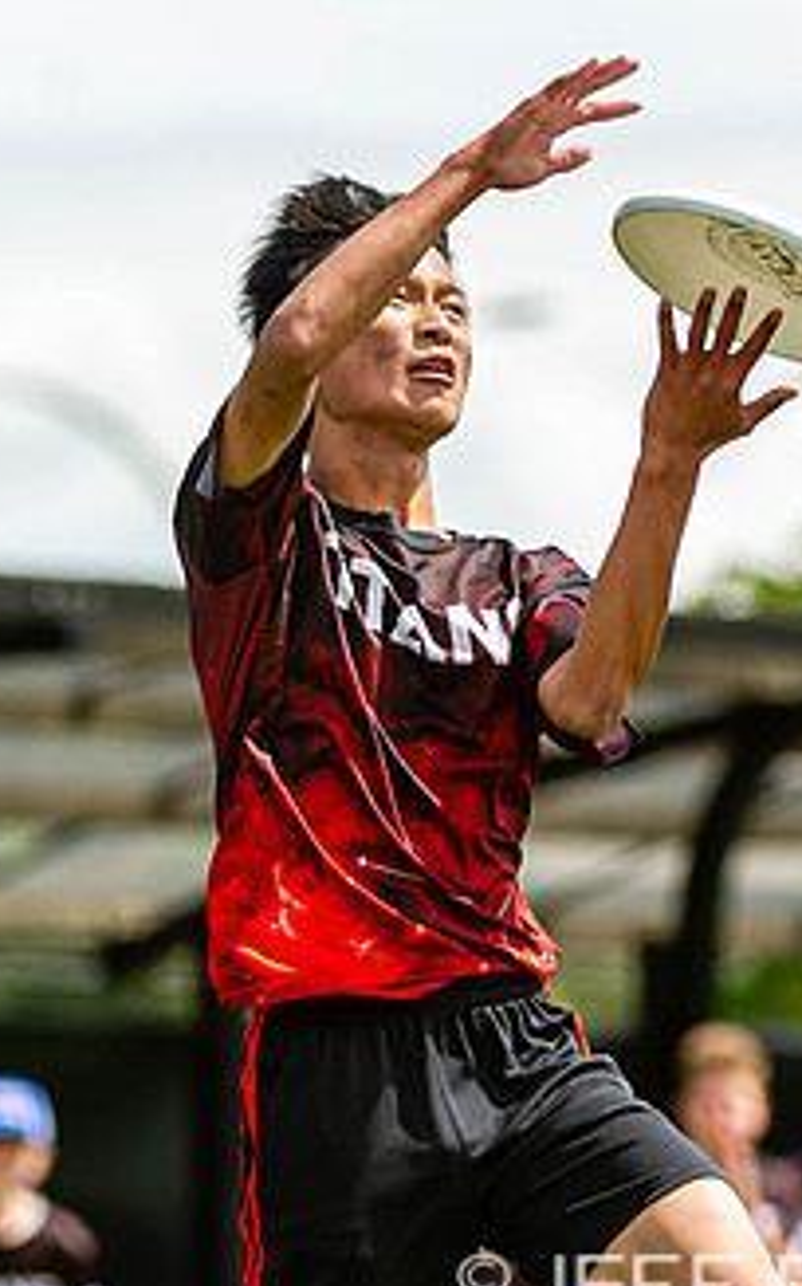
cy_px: 688
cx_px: 654
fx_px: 19400
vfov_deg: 3.8
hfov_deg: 2.4
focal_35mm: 554
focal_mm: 200
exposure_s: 1/1000
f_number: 4
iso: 200
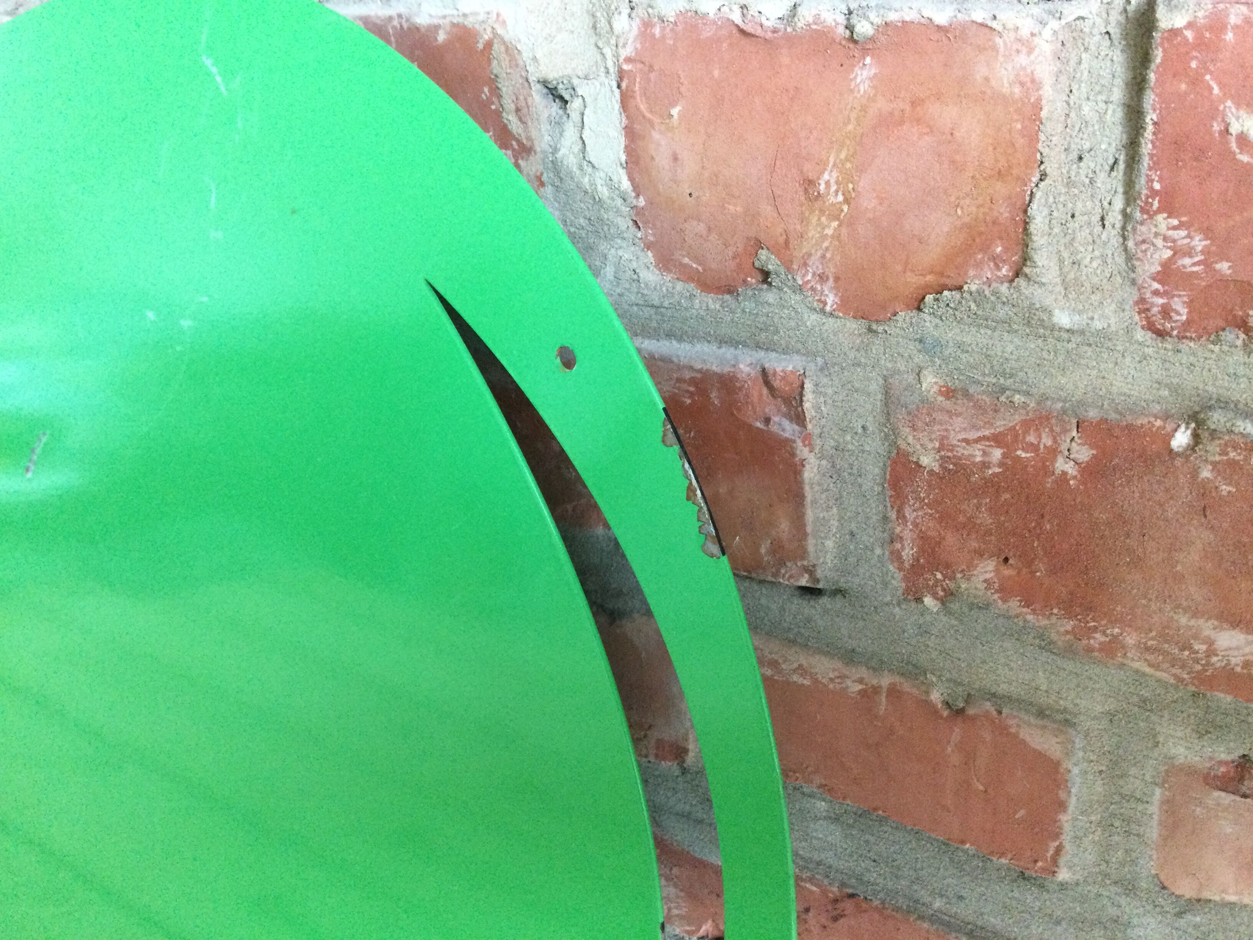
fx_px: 1122
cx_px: 626
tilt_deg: -28.0
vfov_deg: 45.4
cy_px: 470
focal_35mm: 31
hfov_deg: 58.4
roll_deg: +4.6
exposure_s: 1/17
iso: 200
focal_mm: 3.3
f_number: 2.4
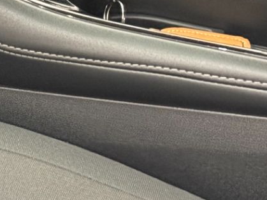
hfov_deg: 8.8
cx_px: -147
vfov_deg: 6.6
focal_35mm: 220
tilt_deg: -26.7
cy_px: -191
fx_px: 1696
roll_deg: +0.7
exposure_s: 1/20
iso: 640
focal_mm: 6.76
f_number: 1.78
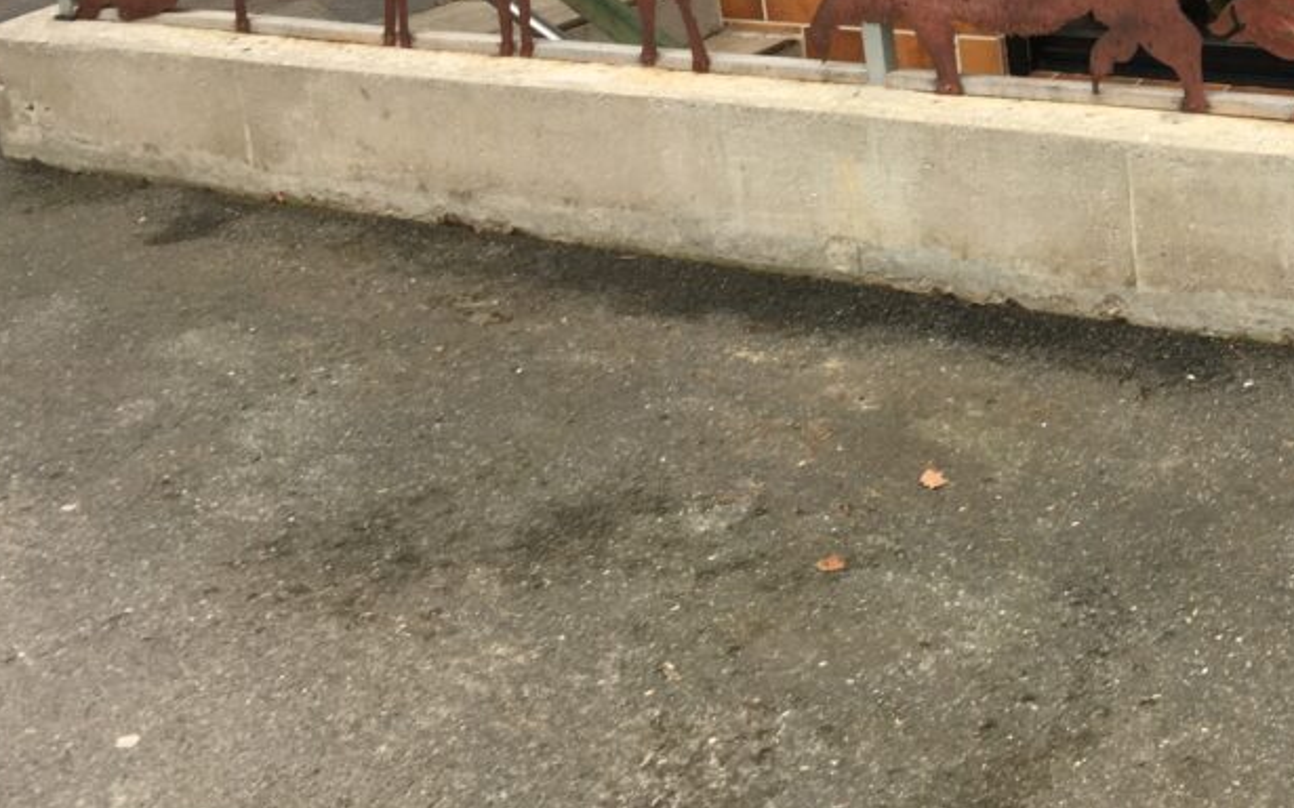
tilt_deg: -13.7
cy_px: 27
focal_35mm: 60
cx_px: 1170
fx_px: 2115
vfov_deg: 21.0
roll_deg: +6.4
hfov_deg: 32.3
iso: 40
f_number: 2.2
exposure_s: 1/100
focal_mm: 4.15
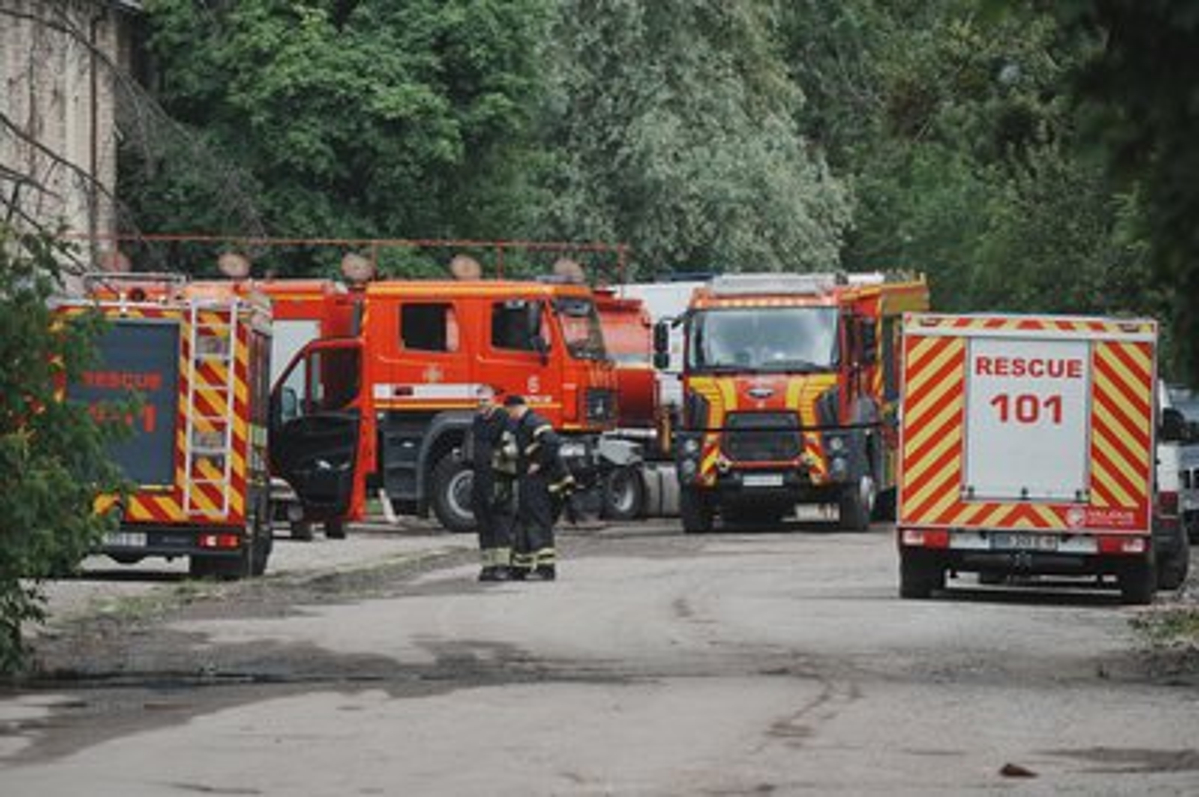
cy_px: 398
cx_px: 600
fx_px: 9983
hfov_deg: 6.9
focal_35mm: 300
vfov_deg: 4.6
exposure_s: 1/800
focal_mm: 300
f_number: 7.1
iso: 200
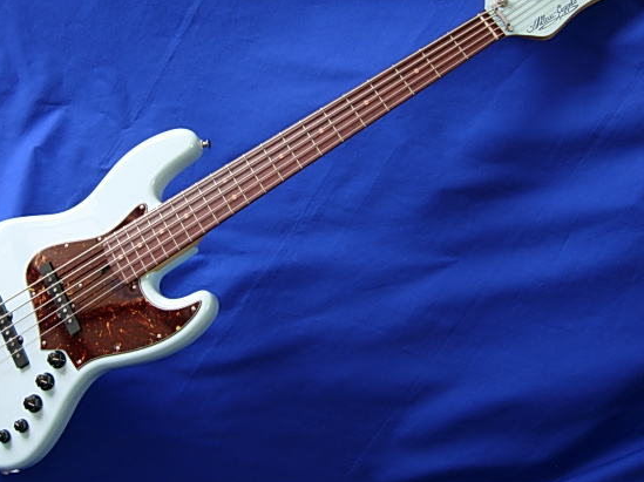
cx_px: 278
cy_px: 204
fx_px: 781
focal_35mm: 42
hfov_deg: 44.7
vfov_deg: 34.2
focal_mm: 7.5
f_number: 2.7
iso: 50
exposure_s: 1/10.9
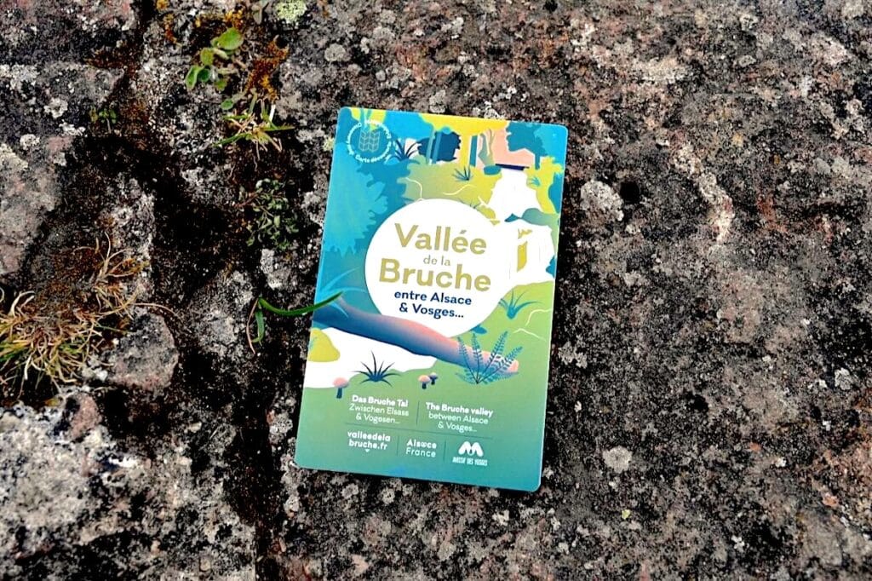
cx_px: 436
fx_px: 896
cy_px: 290
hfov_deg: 51.9
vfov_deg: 35.9
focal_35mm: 37
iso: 100
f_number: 5.6
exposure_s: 1/250
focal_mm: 37
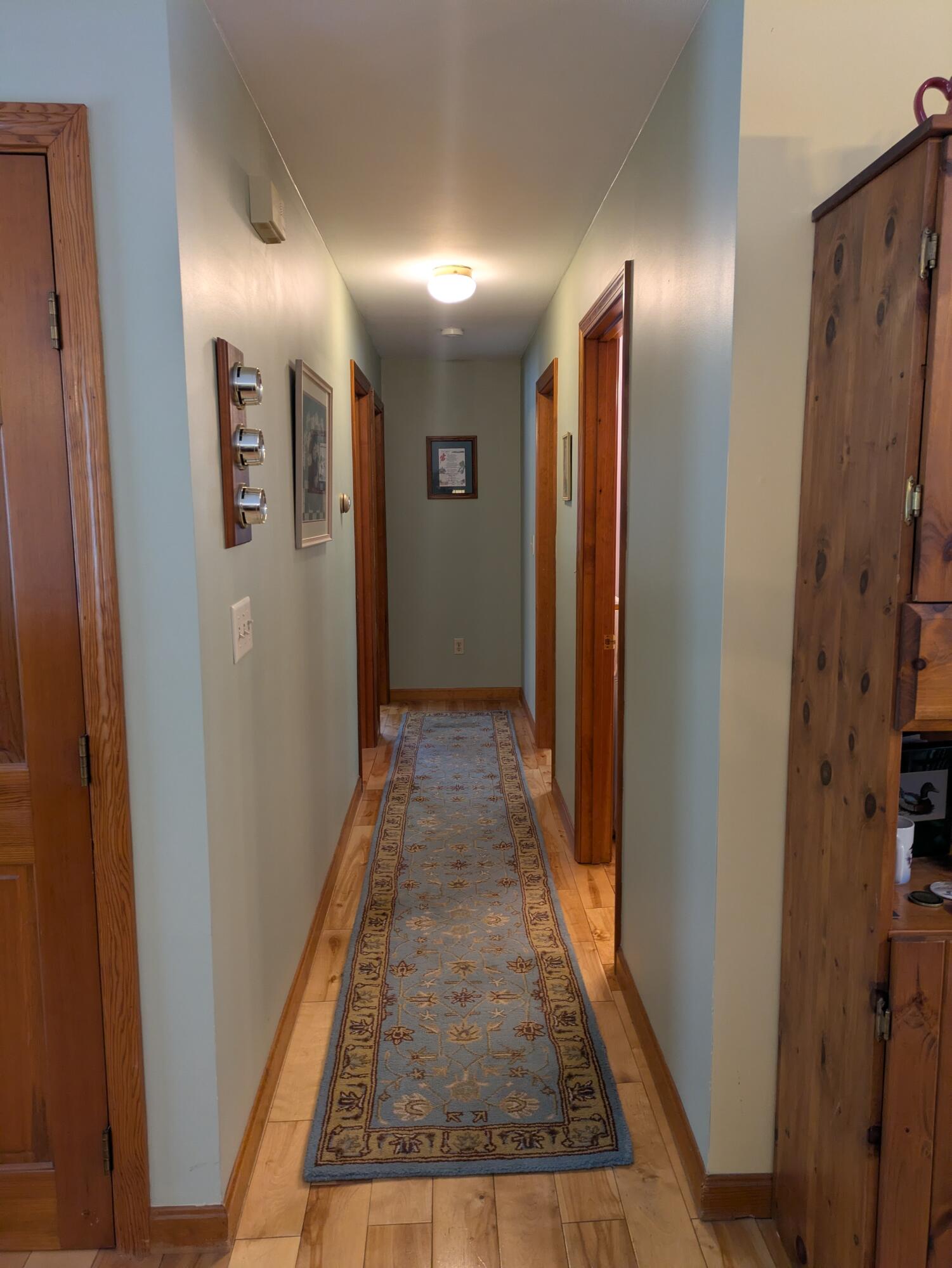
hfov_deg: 54.9
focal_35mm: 25
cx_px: 476
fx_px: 916
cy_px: 634
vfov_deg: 69.4
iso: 271
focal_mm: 5.43
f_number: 1.89
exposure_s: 1/60
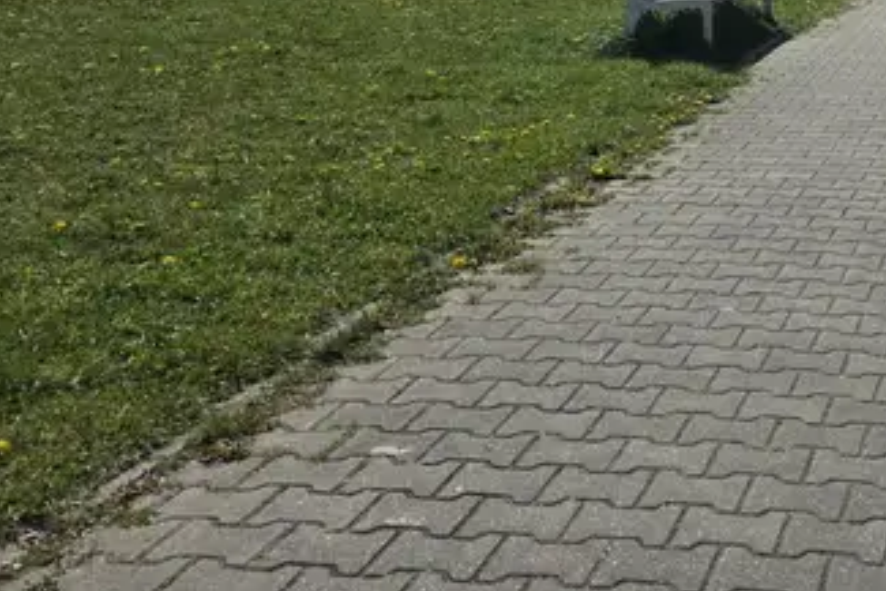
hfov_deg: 33.6
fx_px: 1305
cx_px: 927
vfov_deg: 23.7
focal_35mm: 53
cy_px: -87
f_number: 1.7
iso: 64
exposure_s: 1/7944
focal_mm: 6.3
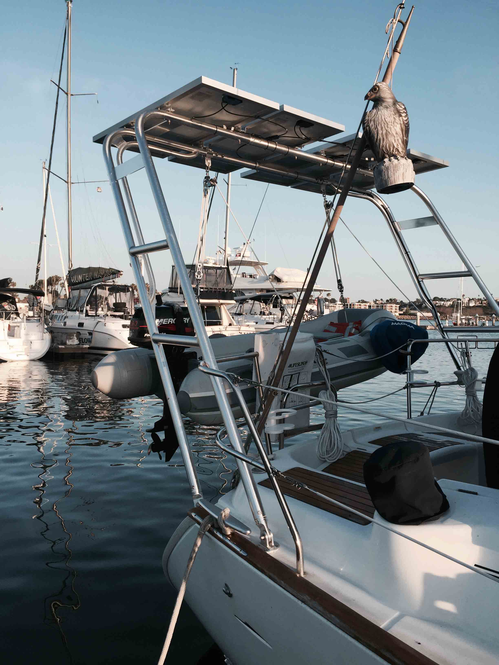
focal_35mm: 29
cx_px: 250
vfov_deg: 61.7
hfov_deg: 48.2
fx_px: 557
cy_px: 332
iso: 32
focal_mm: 4.15
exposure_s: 1/659
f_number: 2.2
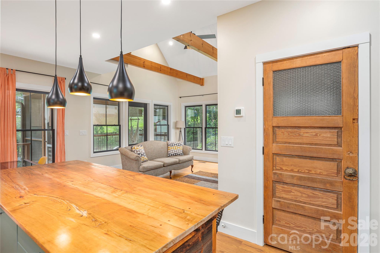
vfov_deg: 64.6
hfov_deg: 86.9
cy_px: 126
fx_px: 201
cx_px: 190
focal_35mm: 19
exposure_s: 1/100
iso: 320
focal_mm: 19
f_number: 8
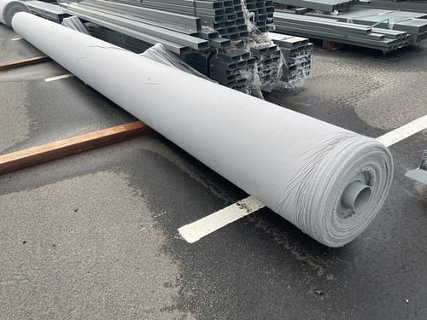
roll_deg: +4.3
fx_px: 358
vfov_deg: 48.2
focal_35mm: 29
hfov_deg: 61.7
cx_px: 214
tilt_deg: -30.9
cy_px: 160
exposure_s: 1/869
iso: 16
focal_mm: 3
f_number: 1.8
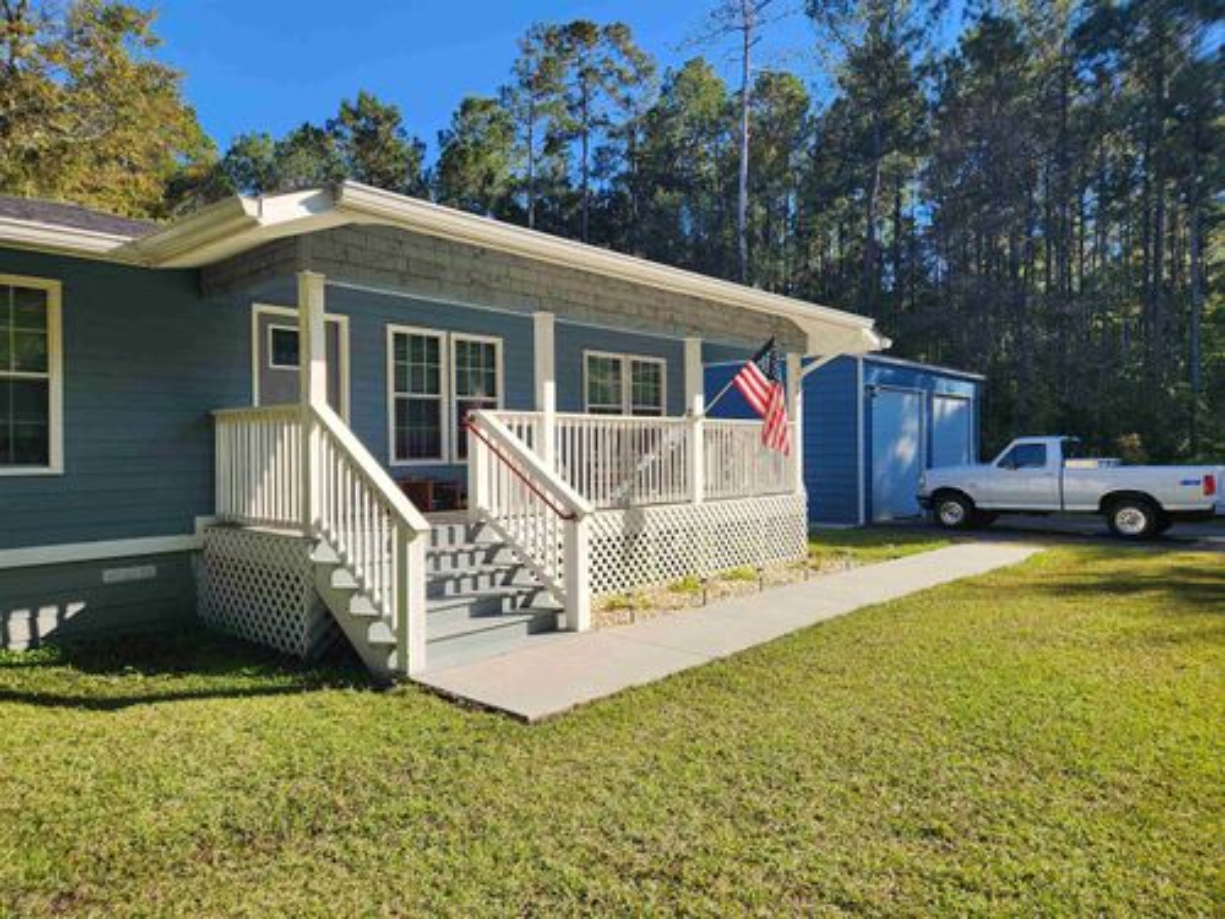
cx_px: 612
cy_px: 460
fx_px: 814
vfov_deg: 58.9
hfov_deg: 73.9
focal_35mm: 23
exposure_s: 1/1195
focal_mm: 5.4
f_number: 1.8
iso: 20
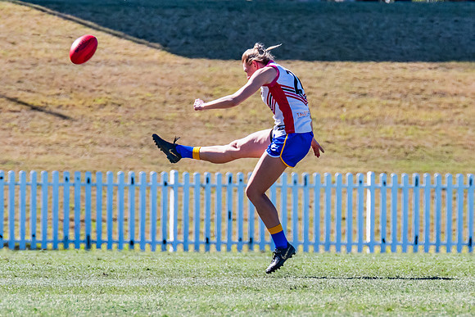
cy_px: 119
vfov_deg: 1.6
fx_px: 11584
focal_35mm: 878
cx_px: 298
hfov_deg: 2.3
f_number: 7.1
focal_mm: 420
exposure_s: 1/1600
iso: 800
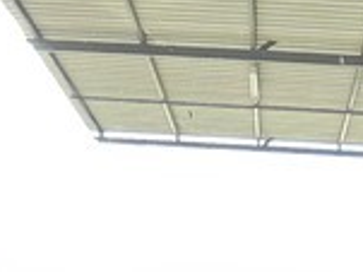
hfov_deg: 22.2
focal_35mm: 88
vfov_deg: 11.7
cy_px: 749
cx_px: 238
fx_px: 922
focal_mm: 2.2
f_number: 2.2
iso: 125
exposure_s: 1/100
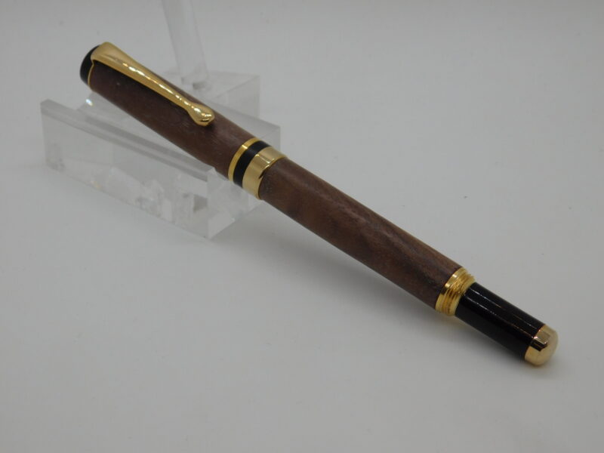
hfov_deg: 32.7
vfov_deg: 24.8
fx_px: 1029
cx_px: 302
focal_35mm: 59
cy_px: 226
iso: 125
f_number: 4
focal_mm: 10.4
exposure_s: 1/200
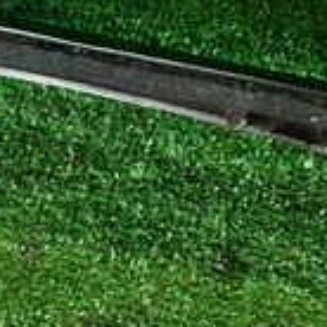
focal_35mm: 96
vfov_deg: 16.9
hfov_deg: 18.1
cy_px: -116
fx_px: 1026
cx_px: 187
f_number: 2
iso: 200
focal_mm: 4.5
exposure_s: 1/60
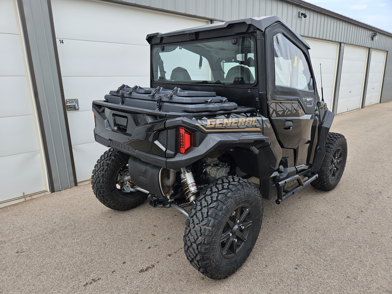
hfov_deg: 73.9
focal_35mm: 23
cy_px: 147
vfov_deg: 58.9
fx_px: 260
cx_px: 196
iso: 25
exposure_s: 1/585
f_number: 1.8
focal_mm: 5.4
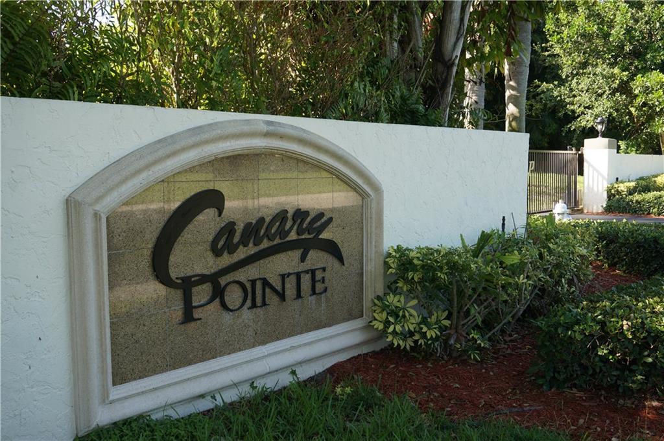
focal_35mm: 38
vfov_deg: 35.4
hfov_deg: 51.3
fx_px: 691
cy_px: 220
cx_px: 332
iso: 100
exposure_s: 1/80
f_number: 6.3
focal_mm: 25
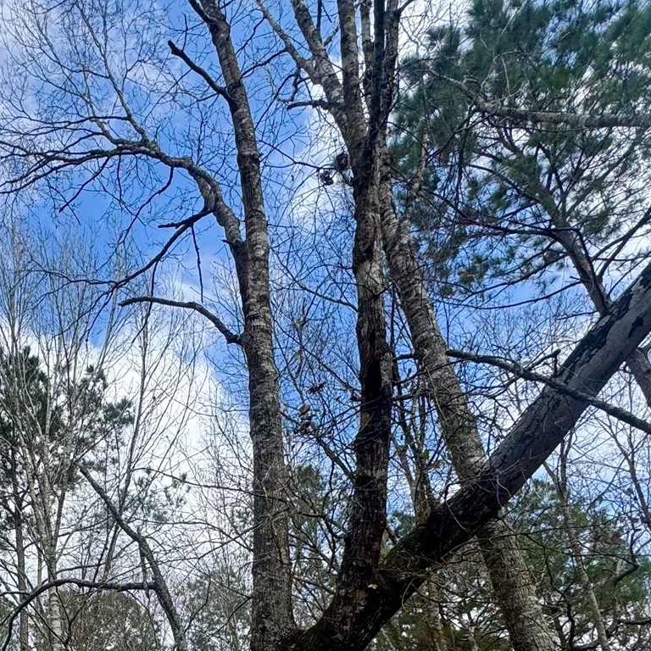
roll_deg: +2.0
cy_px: 643
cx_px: 33
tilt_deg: +23.5
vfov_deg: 43.1
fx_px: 702
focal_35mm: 33
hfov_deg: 44.0
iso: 50
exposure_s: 1/1020
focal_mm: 2.22
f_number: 2.2
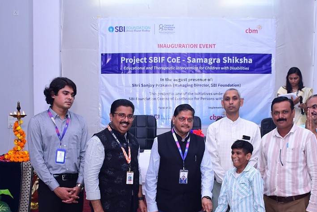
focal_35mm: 47
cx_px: 174
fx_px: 414
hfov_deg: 41.9
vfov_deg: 28.2
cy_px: 165
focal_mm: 20
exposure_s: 1/125
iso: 800
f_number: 5
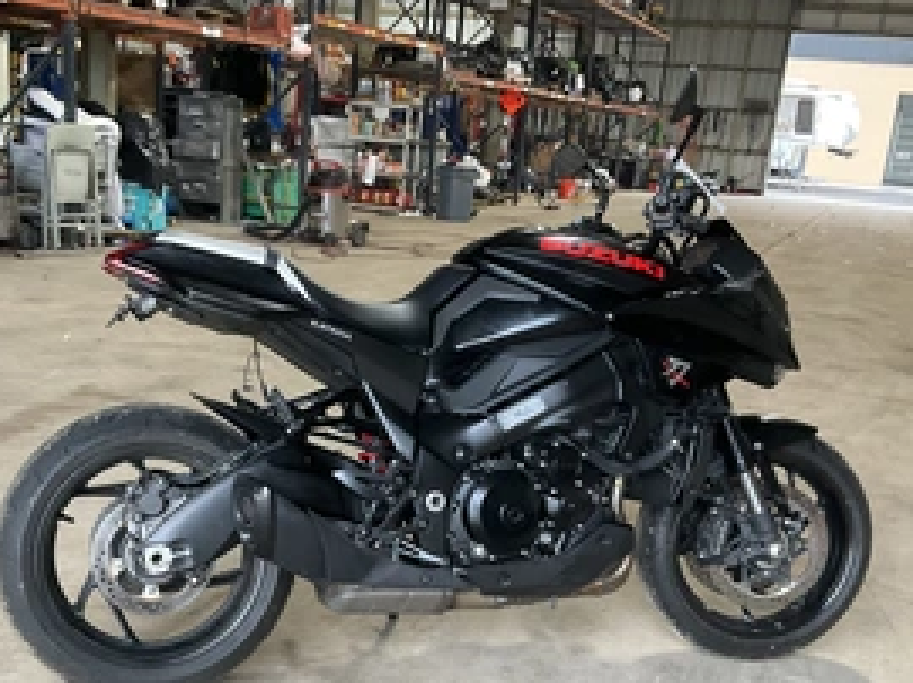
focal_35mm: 43
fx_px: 1133
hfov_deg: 43.7
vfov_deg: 33.2
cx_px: 372
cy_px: 467
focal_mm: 3
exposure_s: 1/60
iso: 160
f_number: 1.8
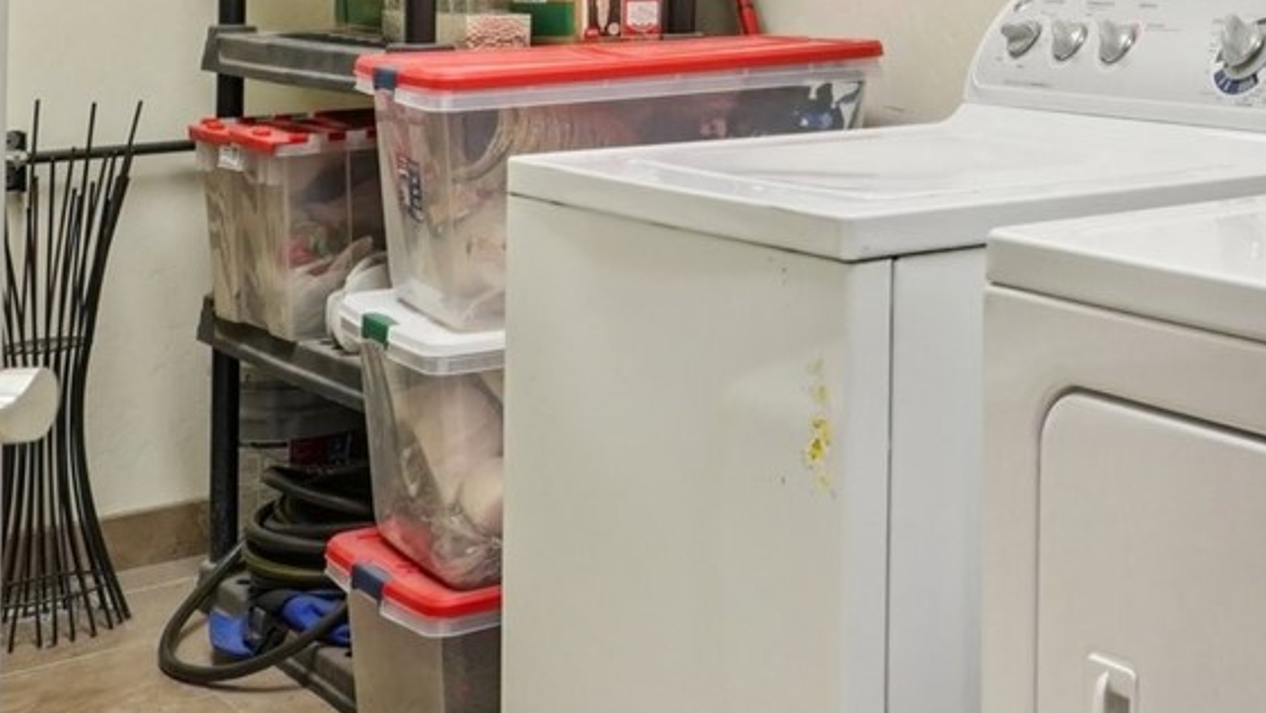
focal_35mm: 57
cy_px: -62
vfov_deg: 20.2
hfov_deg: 30.4
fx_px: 1914
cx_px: 1567
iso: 500
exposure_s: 1/15
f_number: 8
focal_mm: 12
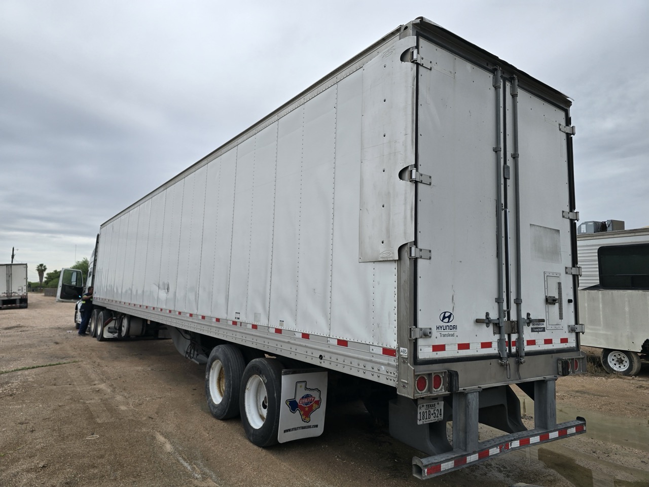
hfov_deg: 73.9
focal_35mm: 23
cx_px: 324
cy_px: 244
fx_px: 431
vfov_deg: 58.9
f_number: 1.7
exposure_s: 1/341
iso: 12
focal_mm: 6.3
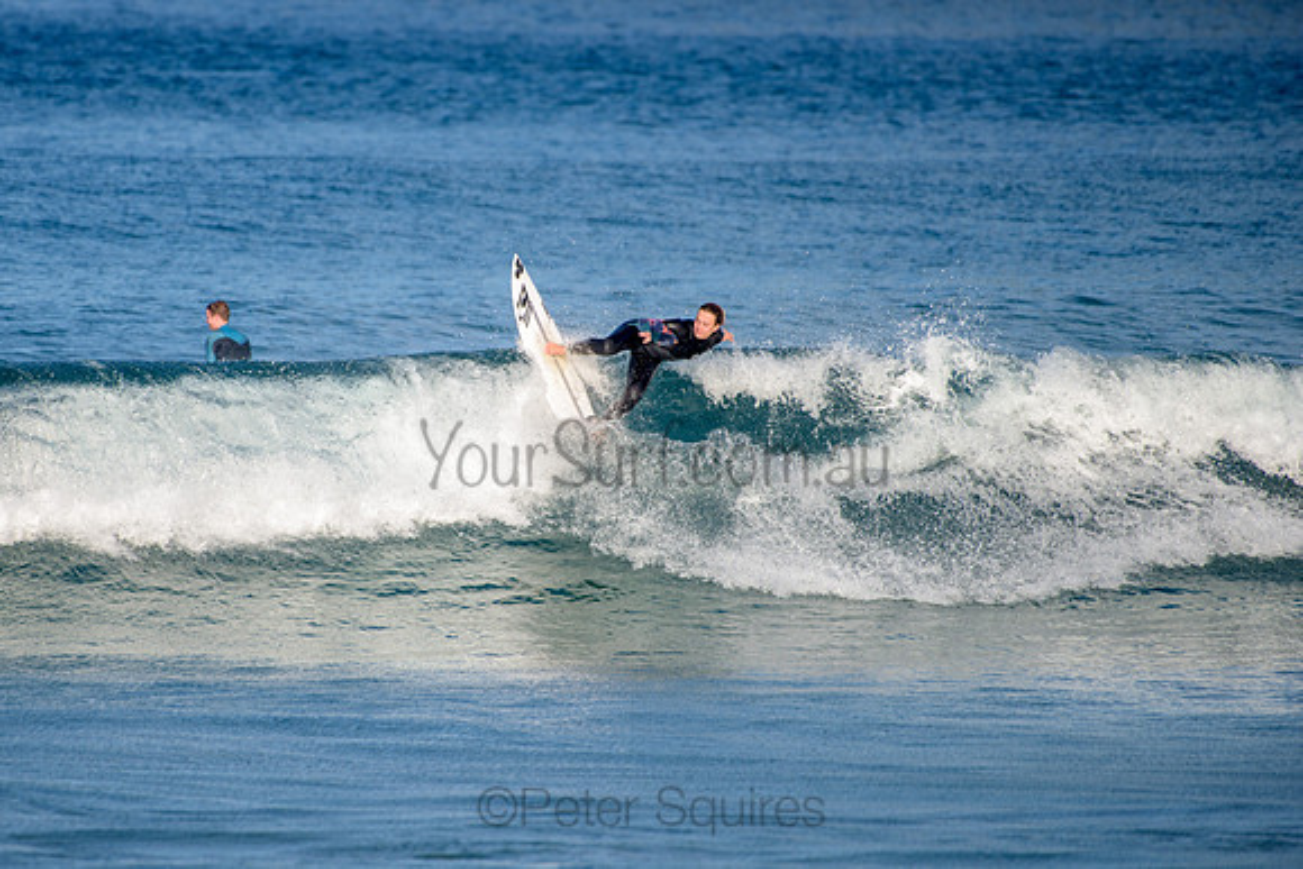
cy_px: 419
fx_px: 22202
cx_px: 504
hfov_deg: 3.4
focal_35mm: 613
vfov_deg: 2.2
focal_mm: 500
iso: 200
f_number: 5.6
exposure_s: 1/2000
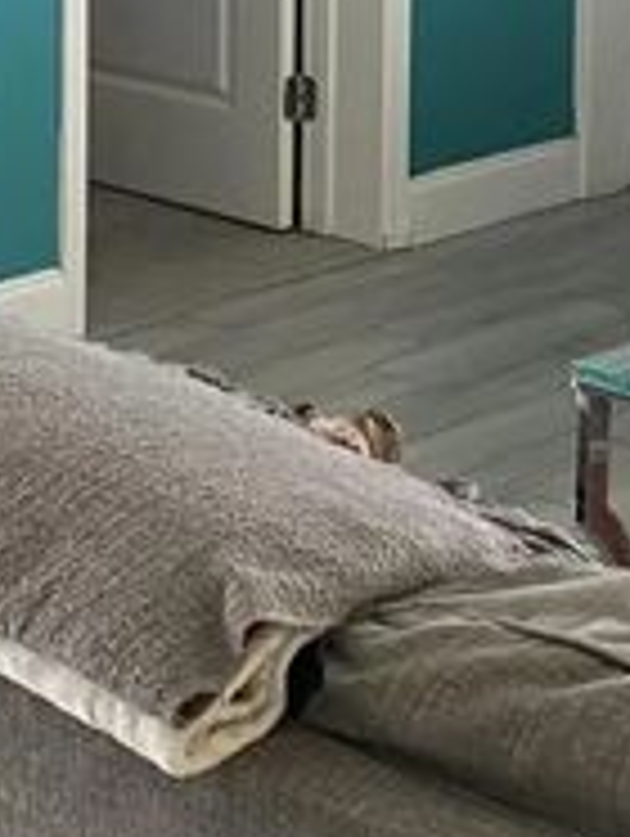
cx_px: 364
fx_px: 2881
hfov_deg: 12.5
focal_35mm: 119
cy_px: -133
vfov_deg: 16.0
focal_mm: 4.25
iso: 125
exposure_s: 1/60
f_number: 1.8
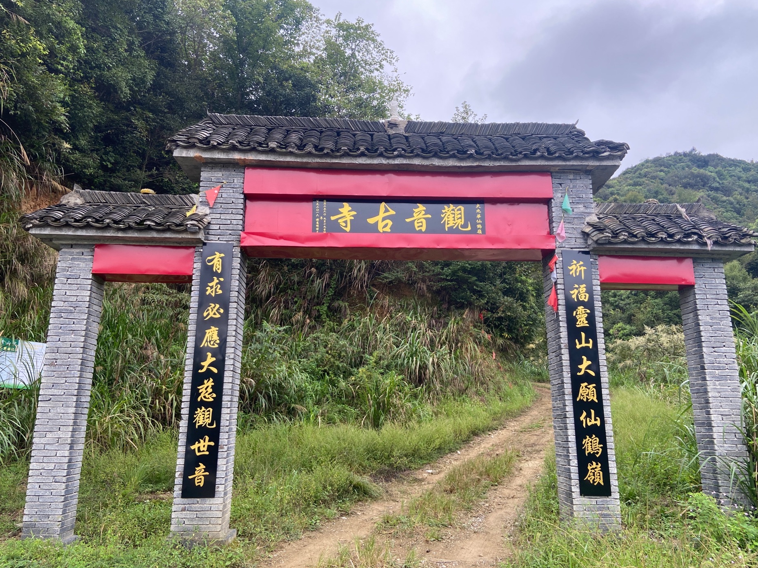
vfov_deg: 49.7
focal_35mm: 28
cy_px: 270
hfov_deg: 63.4
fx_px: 613
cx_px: 392
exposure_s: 1/256
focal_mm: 4.25
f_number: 1.8
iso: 32
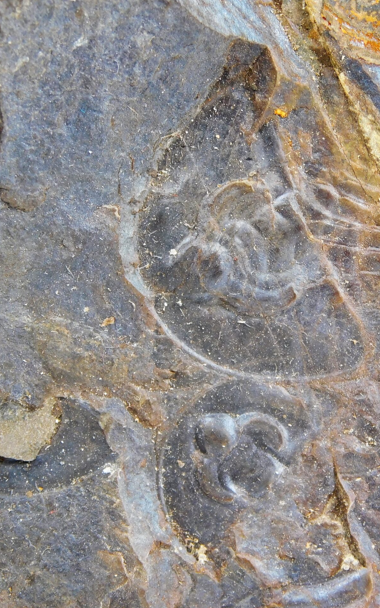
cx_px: 261
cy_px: 304
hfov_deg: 5.0
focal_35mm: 261
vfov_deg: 8.0
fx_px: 4324
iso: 125
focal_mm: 32.7
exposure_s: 1/80
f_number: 5.4
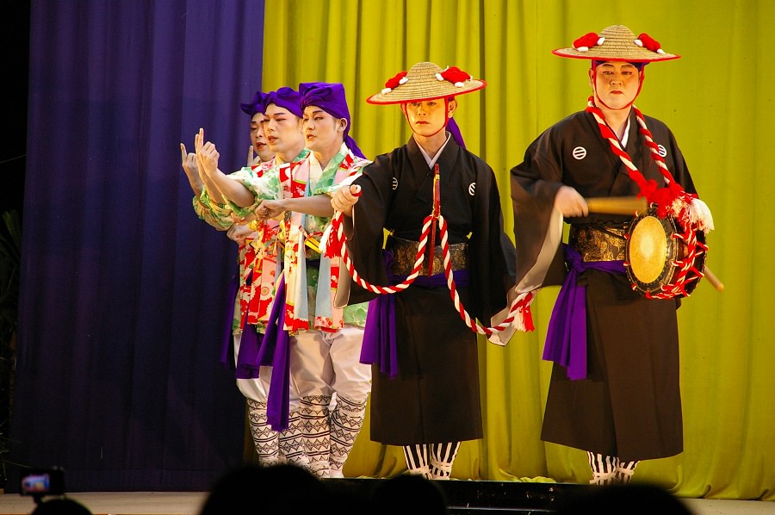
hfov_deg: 8.1
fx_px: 5484
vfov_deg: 5.4
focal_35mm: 255
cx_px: 388
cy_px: 258
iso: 800
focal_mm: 170
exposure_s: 1/45
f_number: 5.6
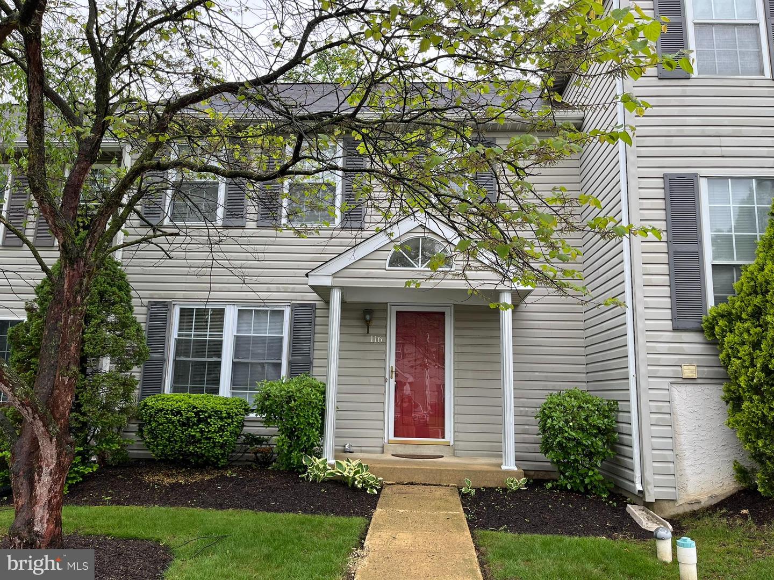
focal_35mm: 26
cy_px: 290
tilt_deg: +10.1
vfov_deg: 53.1
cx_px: 387
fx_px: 581
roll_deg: -1.3
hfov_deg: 67.3
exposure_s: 1/175
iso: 40
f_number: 1.6
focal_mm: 5.1
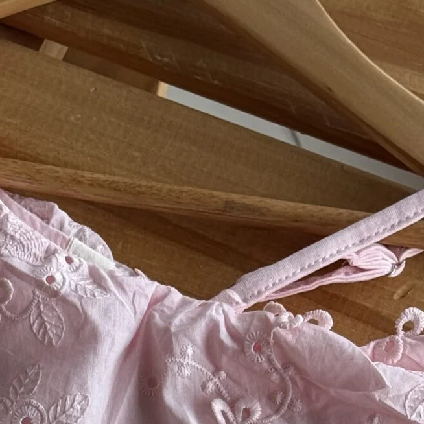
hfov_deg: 10.5
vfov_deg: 10.3
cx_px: 45
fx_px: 2300
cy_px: 561
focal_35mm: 166
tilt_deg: -71.8
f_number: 1.78
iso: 64
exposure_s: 1/657
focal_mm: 6.76
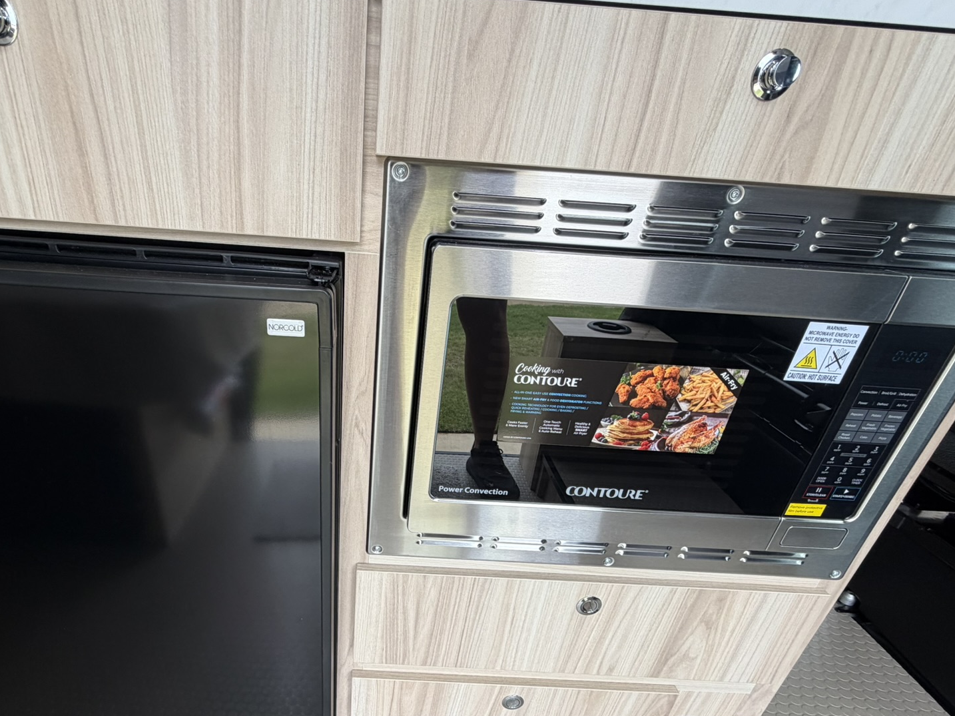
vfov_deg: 63.7
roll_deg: -0.7
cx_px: 392
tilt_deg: -33.8
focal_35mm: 20
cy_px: 497
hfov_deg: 81.0
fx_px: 552
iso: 64
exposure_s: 1/121
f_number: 2.2
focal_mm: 2.22
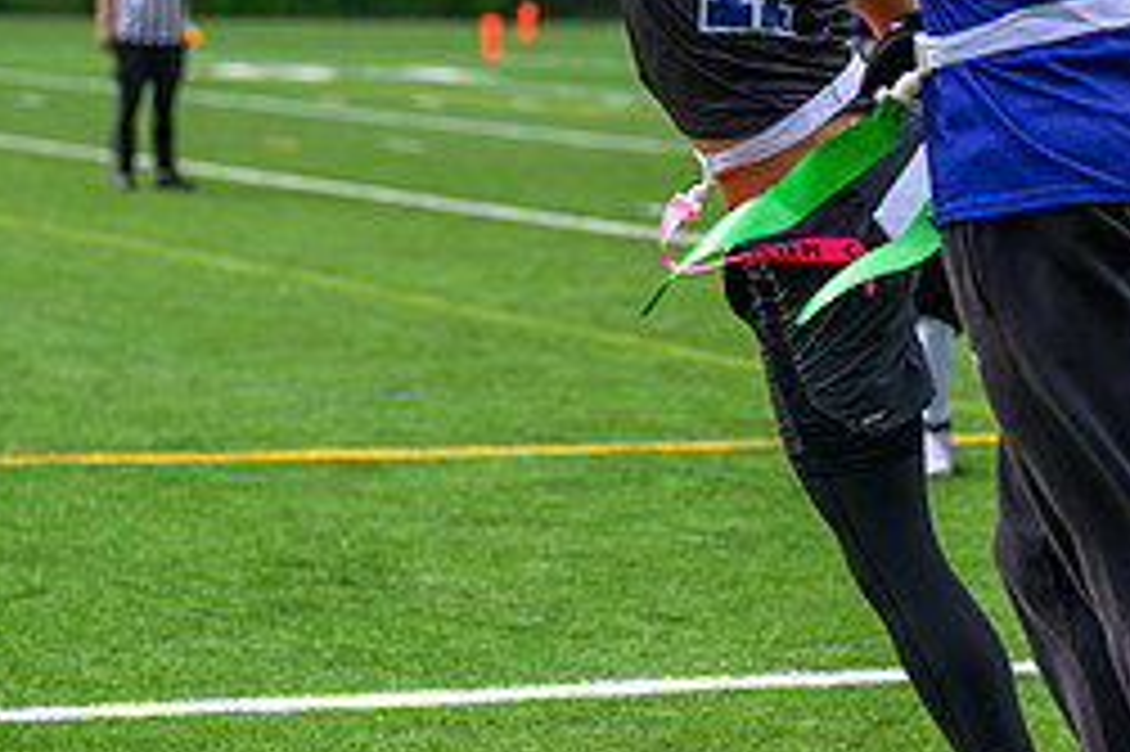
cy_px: 92
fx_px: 5081
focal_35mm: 162
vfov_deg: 8.4
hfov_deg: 12.7
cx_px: 743
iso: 250
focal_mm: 70
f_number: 2.8
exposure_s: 1/2000
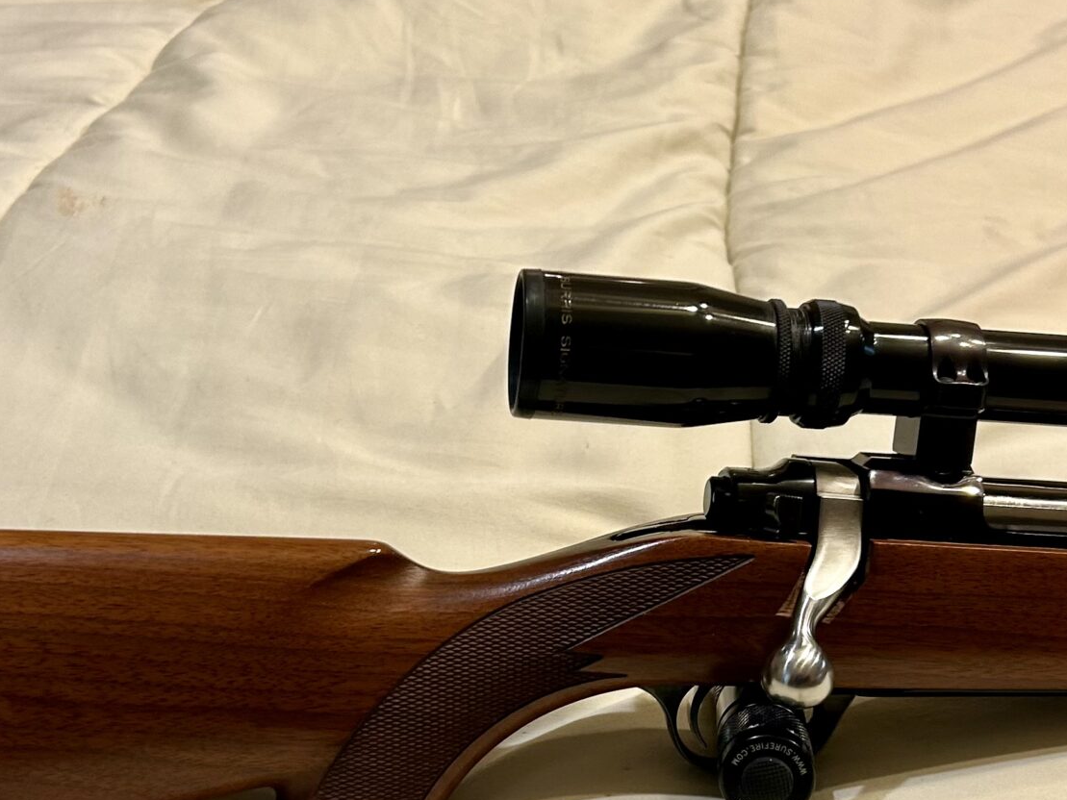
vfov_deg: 24.1
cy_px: 605
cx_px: 581
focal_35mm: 60
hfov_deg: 32.2
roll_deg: +0.3
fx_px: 1850
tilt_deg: -33.4
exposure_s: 1/60
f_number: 1.5
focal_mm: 5.7
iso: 100
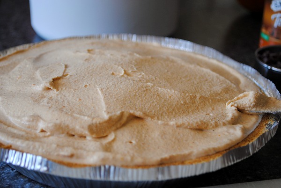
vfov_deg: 21.6
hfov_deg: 31.8
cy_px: 94
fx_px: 492
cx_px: 140
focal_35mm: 63
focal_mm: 42
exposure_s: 1/80
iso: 200
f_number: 5.3
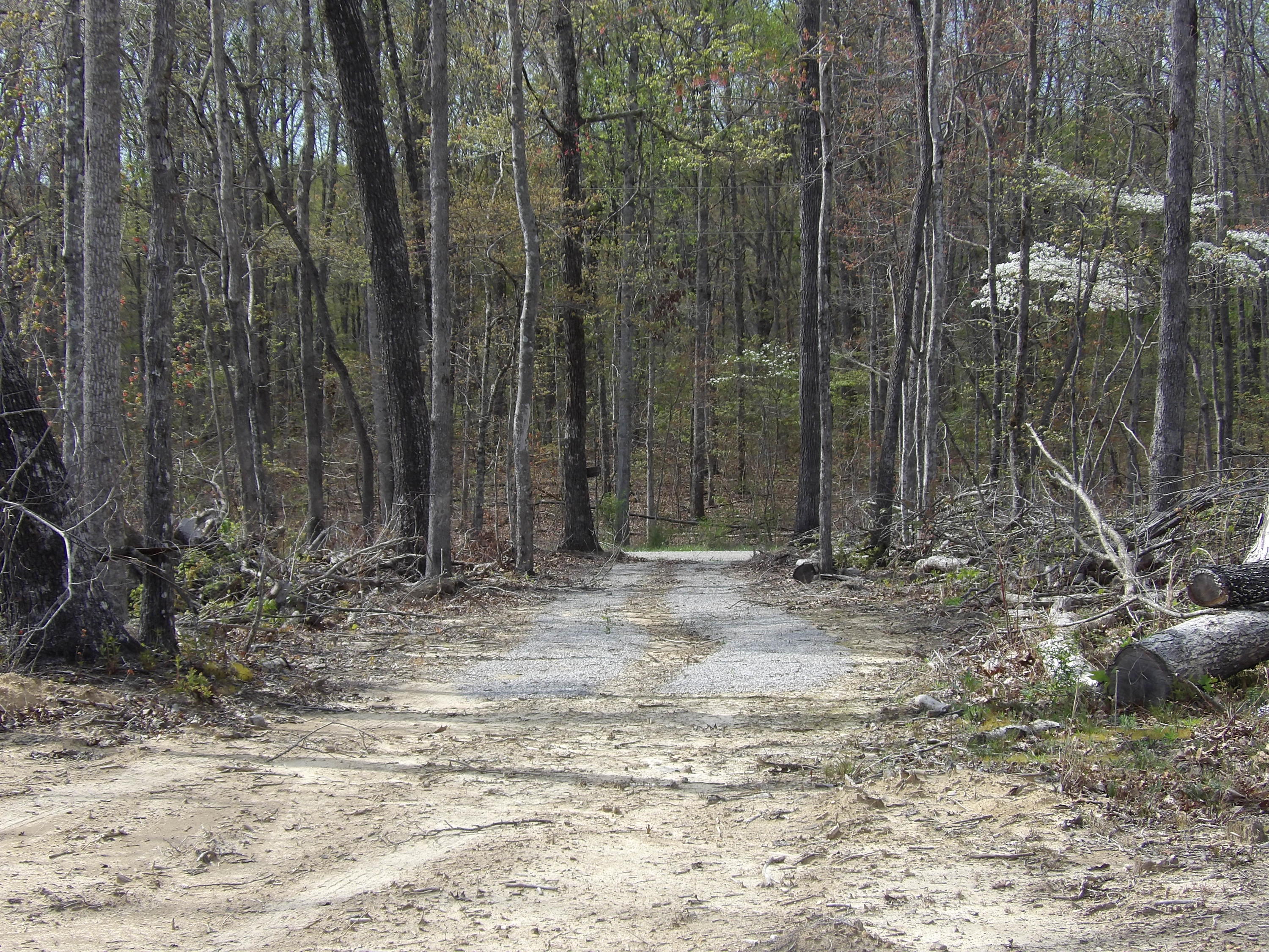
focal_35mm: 72
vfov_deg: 20.4
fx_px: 2639
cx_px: 634
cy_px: 476
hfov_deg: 27.0
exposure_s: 1/390
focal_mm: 13
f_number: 4.1
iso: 100
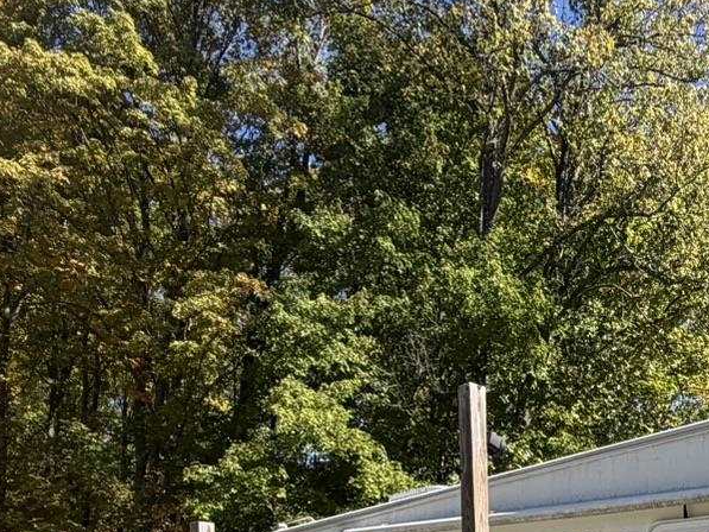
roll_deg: -0.9
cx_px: 677
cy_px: 718
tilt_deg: +0.7
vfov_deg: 25.4
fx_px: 983
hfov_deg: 36.4
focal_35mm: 48
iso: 40
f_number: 2.2
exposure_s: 1/619
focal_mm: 2.22
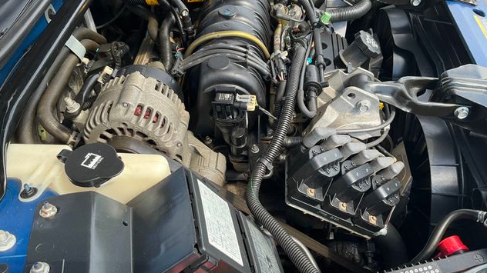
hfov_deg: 61.0
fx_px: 413
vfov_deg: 36.6
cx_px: 241
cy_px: 146
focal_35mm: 32
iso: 20
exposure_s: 1/180
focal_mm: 3
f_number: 1.8
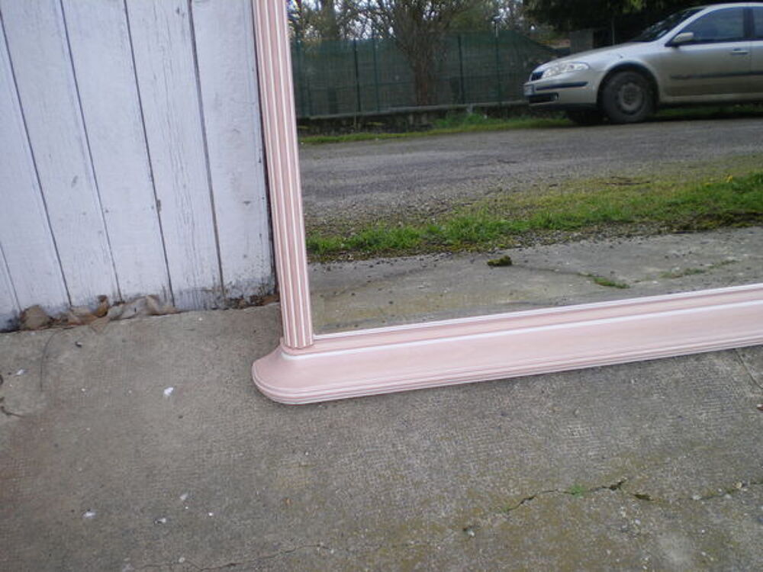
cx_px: 382
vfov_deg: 37.7
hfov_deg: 49.0
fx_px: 838
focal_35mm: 38
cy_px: 286
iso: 64
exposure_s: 1/125
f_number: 3.1
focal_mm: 6.3
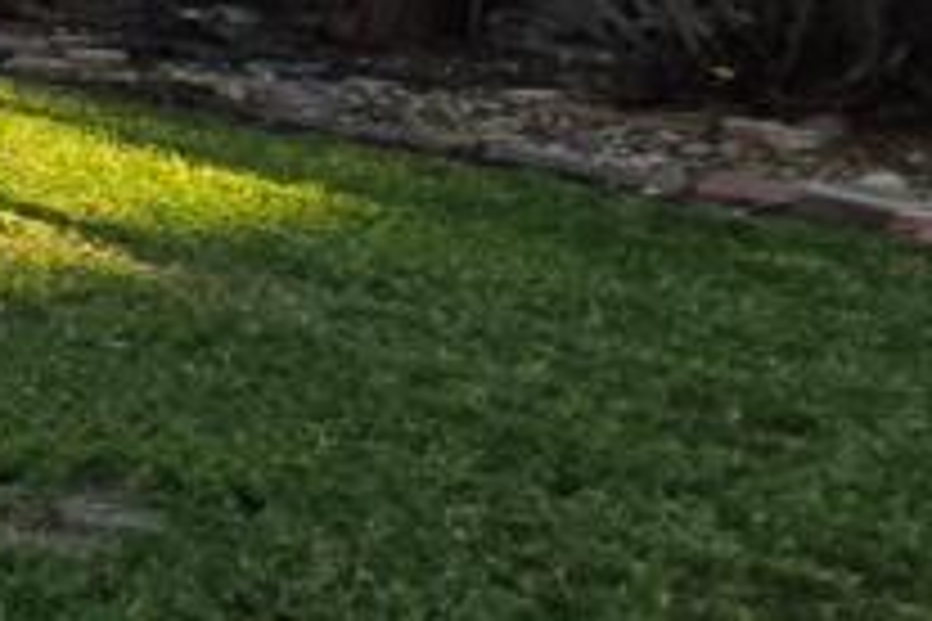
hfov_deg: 11.1
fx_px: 2537
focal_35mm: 98
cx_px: -1941
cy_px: -74
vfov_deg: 13.7
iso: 40
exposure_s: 1/557
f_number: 1.9
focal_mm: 2.2
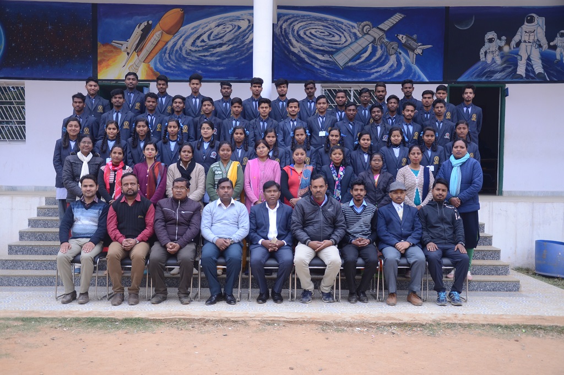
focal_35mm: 39
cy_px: 188
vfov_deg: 34.2
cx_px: 282
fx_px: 611
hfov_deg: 49.6
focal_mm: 26
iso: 250
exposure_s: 1/125
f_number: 4
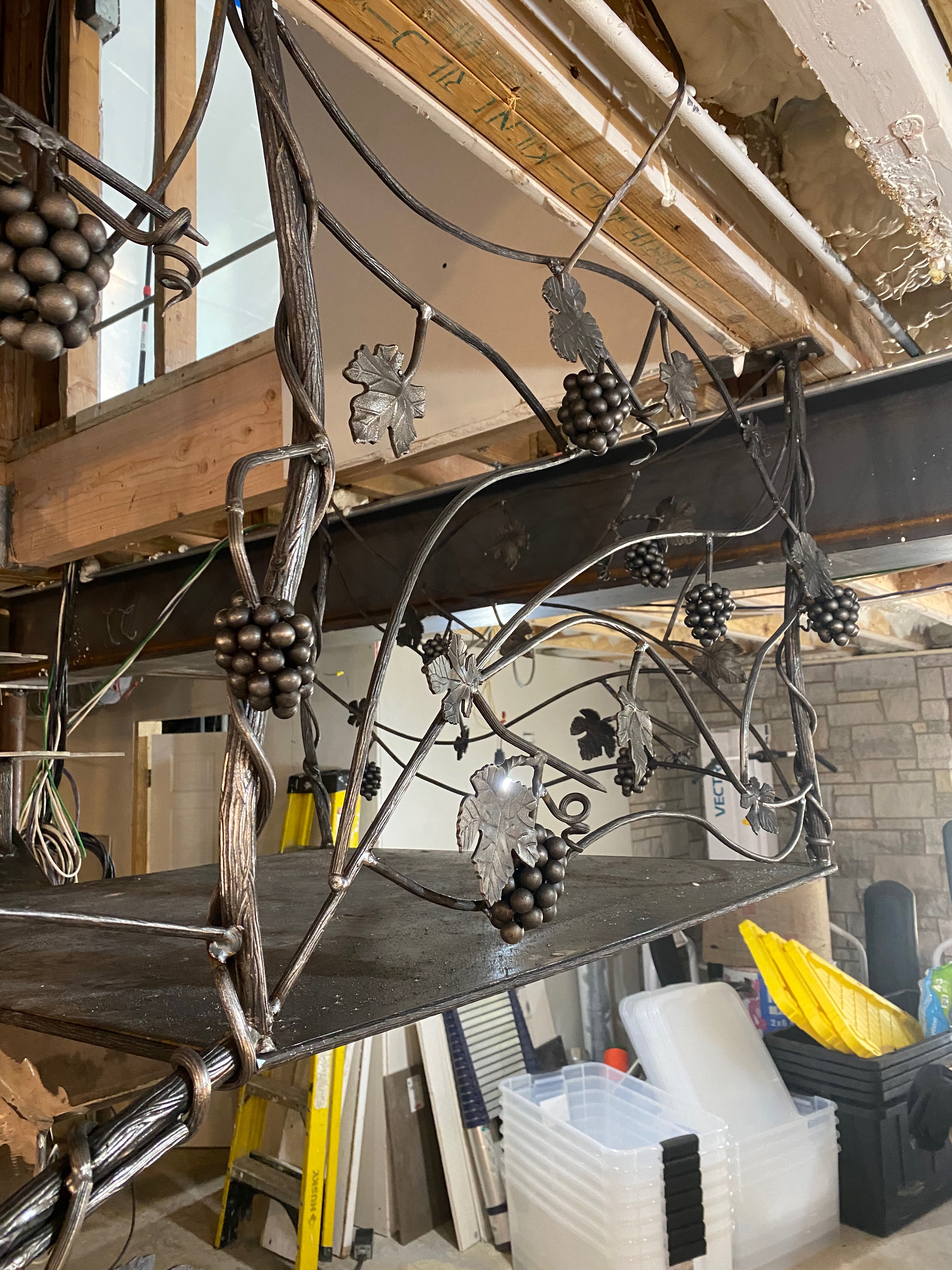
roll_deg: +2.7
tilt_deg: +7.8
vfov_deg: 67.3
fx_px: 953
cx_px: 476
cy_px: 635
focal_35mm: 26
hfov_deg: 53.1
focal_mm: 4.25
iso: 320
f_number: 1.8
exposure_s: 1/60
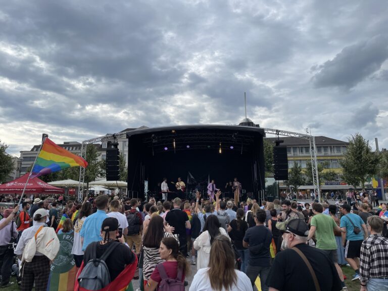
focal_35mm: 26
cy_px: 146
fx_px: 291
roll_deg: +0.7
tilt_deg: +12.8
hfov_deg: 67.3
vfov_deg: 53.1
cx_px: 194
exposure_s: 1/3040
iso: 32
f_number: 1.6
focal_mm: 4.2
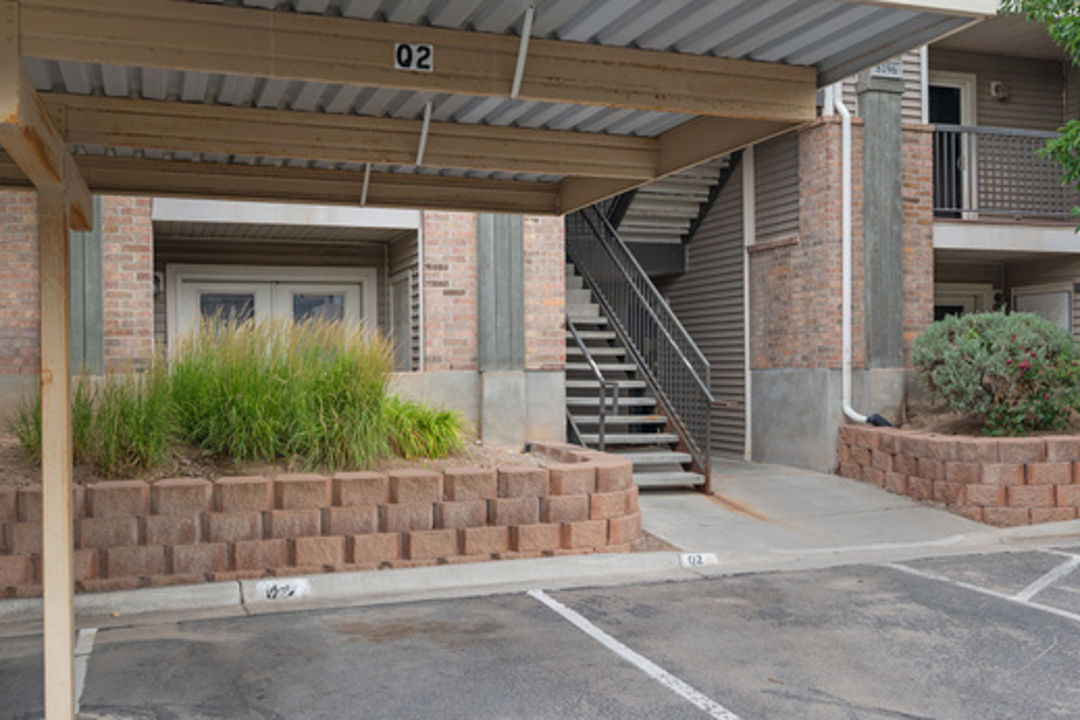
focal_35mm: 37
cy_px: 369
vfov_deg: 35.9
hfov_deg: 51.9
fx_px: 1110
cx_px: 570
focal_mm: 30
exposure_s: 1/20
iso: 250
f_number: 8
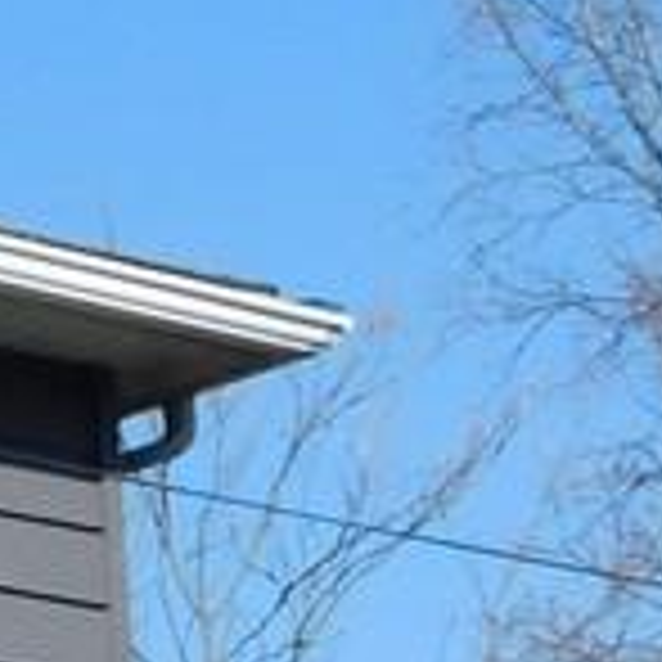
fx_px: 5604
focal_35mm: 259
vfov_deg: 6.6
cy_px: 1220
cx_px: -1428
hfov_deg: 6.2
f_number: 3.5
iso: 125
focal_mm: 6.3
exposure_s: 1/1250
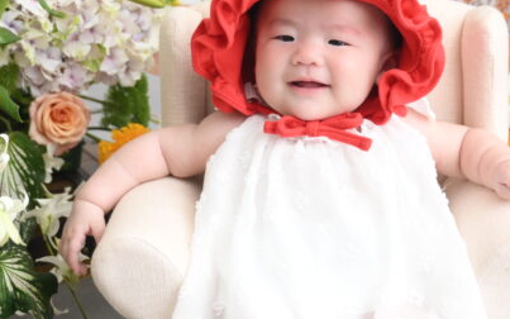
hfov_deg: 21.1
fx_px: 1369
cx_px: 295
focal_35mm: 99
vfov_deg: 13.3
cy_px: 113
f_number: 2.8
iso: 200
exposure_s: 1/200
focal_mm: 32.5
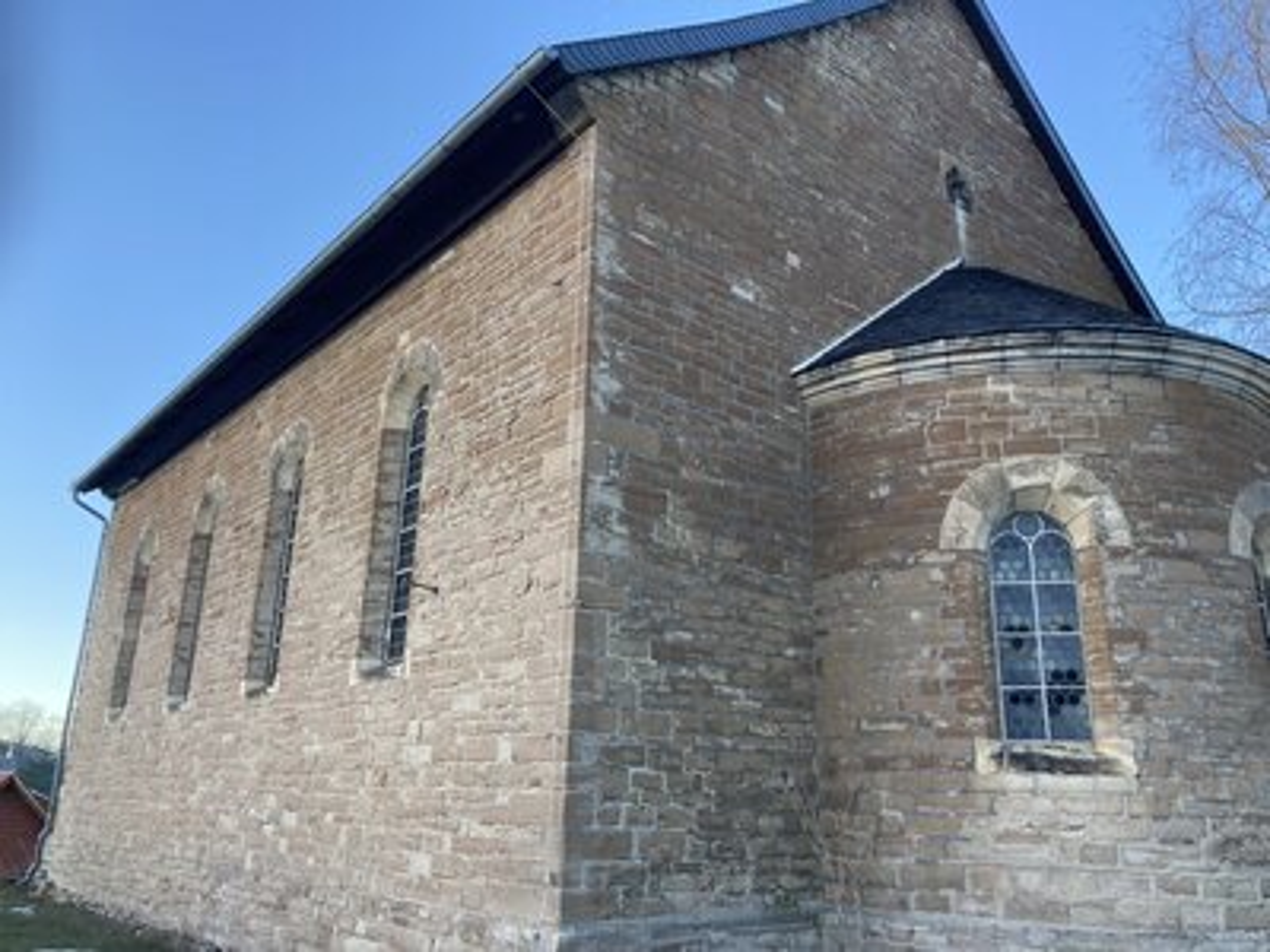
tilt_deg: +17.9
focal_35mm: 28
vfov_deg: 49.7
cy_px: 476
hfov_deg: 63.4
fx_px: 1027
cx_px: 635
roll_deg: -1.3
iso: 25
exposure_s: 1/121
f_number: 1.8
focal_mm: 3.99
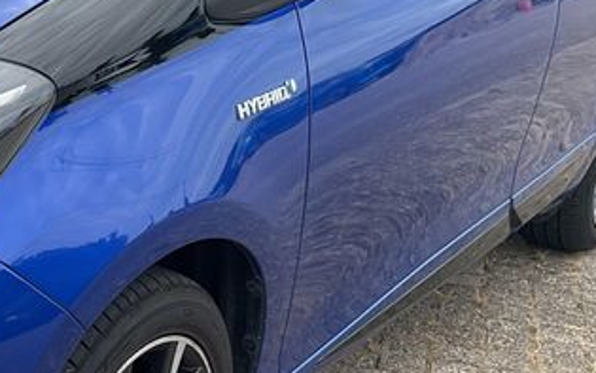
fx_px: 1267
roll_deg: +1.0
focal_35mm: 78
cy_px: 316
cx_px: -148
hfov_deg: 23.8
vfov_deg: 16.6
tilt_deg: -21.7
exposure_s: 1/635
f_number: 1.8
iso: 16
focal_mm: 3
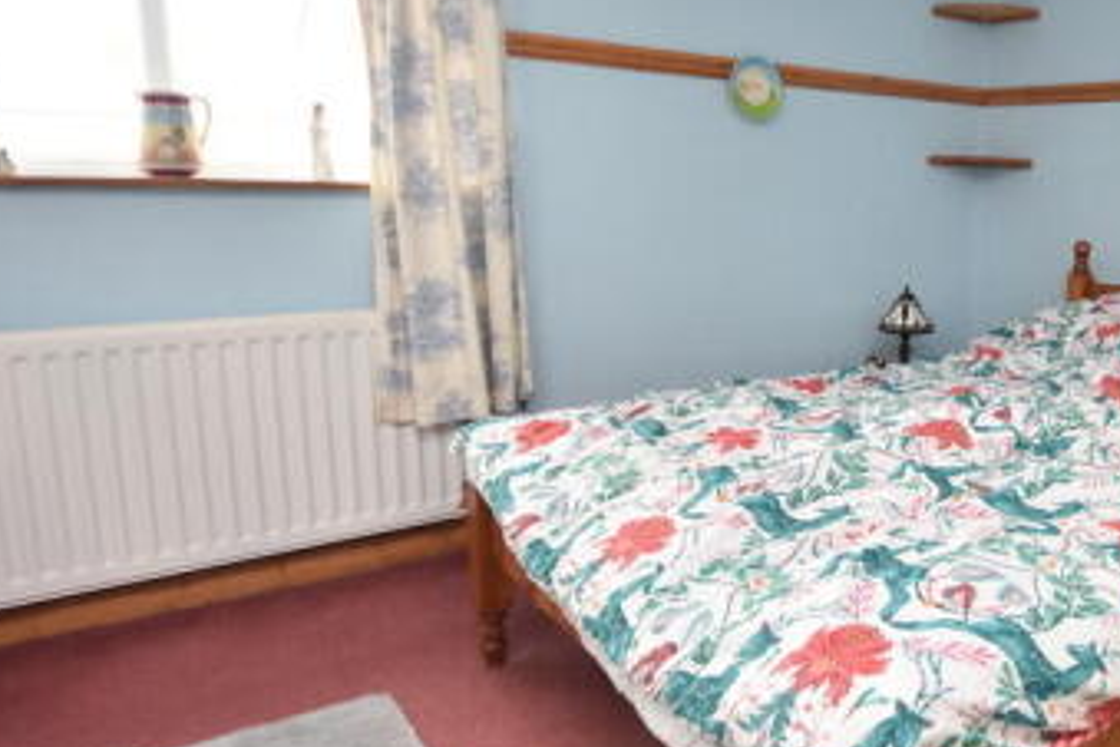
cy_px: 326
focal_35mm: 29
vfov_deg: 44.9
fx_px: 902
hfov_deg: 56.3
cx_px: 976
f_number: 4
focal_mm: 10
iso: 400
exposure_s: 1/60
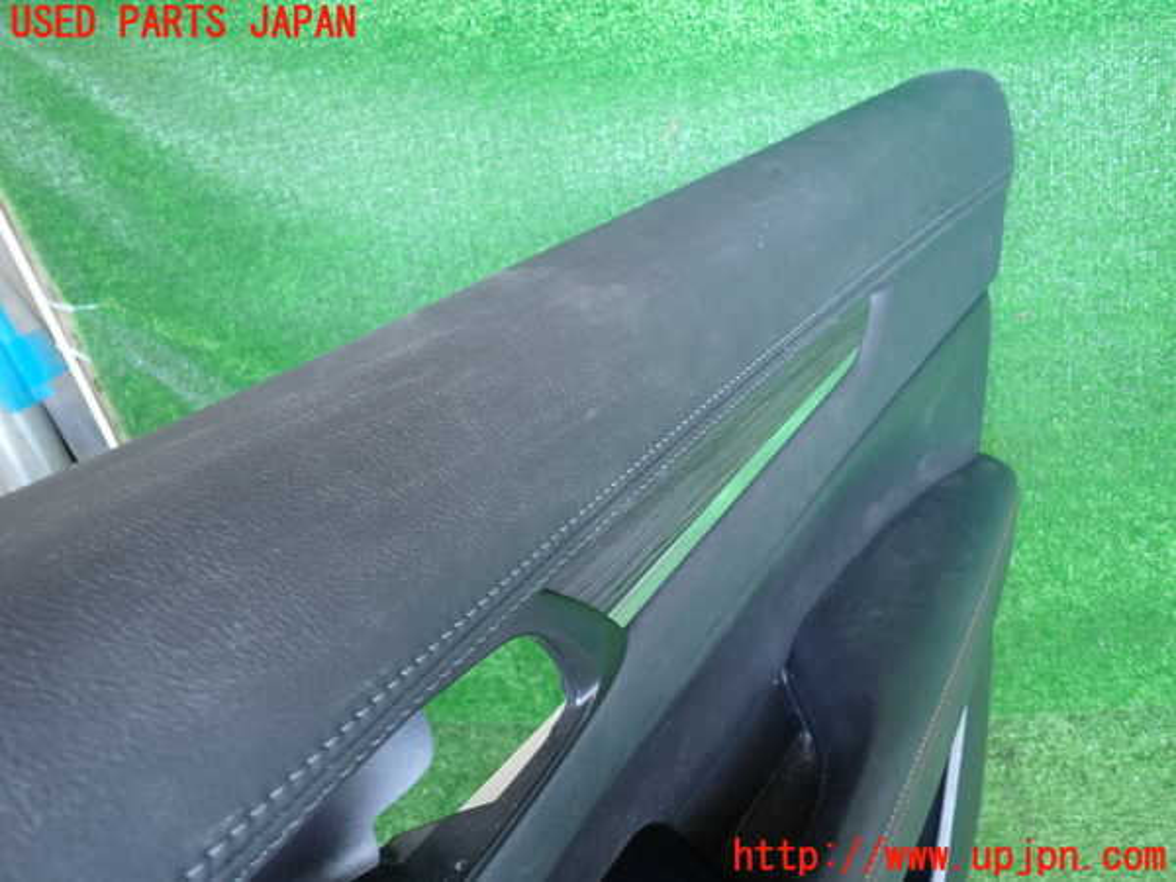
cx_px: 588
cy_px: 441
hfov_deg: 69.4
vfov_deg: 54.9
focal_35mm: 25
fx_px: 849
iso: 200
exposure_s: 1/30
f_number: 2
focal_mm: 4.5
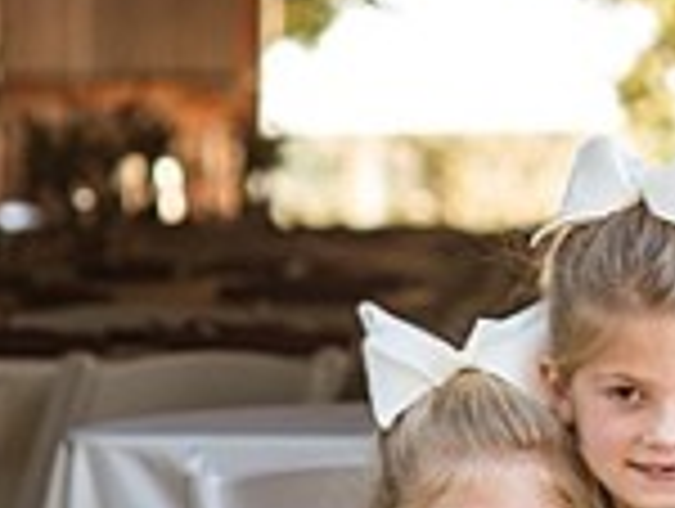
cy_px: 441
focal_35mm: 436
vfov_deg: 3.4
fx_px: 8515
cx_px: 693
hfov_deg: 4.5
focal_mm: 85
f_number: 3.2
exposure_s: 1/320
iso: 200
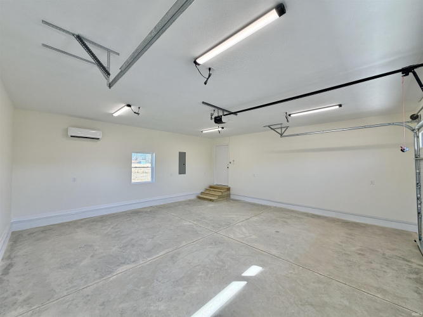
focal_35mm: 14
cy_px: 158
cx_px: 212
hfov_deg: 102.1
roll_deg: +0.1
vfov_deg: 85.7
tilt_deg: +2.1
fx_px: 171
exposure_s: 1/121
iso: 50
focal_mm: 2.22
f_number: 2.2
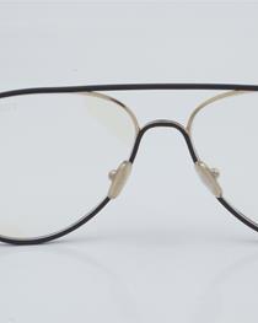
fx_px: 1125
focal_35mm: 118
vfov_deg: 16.3
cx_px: 166
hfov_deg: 13.1
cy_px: 162
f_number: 32
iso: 100
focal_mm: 55
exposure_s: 1/3
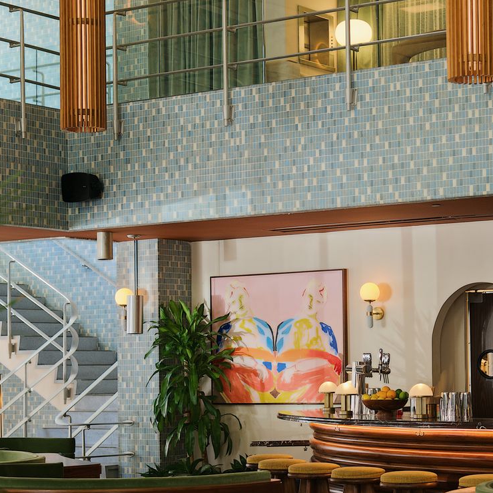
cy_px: 311
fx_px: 1450
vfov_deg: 19.3
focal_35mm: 90
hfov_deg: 19.3
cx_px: 305
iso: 320
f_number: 2.8
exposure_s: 1/60
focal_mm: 49
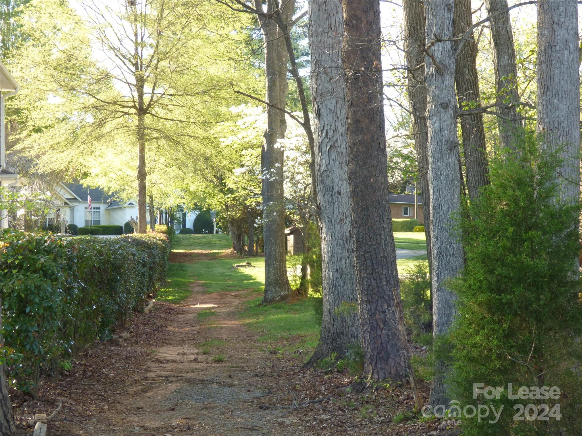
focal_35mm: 87
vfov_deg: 17.0
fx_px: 1463
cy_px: 218
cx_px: 291
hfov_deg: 22.5
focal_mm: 15.56
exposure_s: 1/60
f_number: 5.6
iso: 160
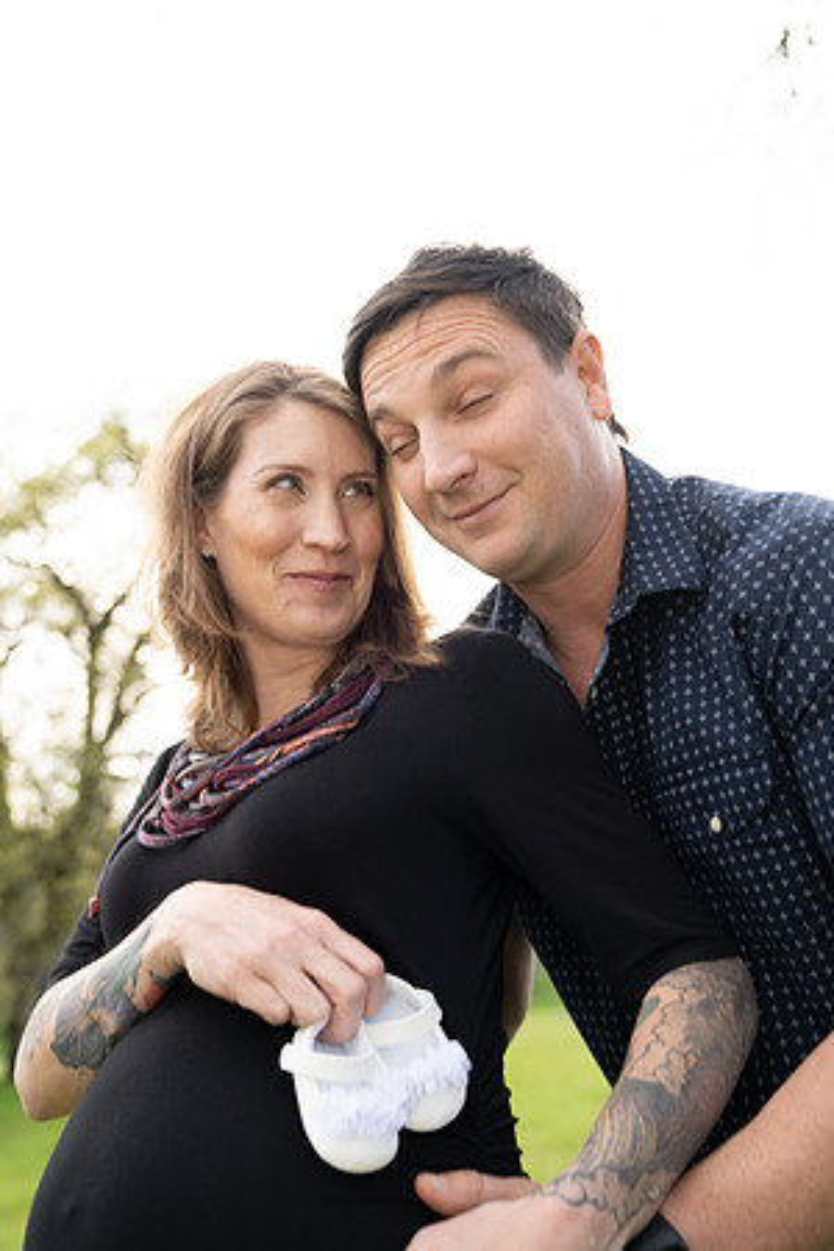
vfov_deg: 57.2
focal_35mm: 33
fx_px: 1147
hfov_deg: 40.0
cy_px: 626
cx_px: 417
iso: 125
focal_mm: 33
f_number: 3.2
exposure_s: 1/125
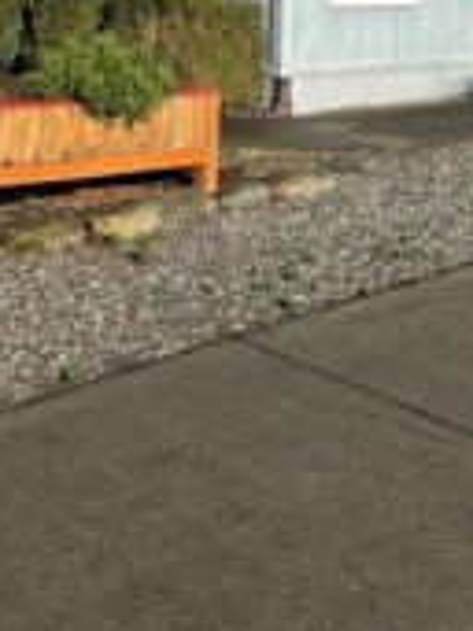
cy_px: -345
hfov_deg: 18.2
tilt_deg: +8.0
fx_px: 1478
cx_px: 192
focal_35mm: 81
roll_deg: -2.7
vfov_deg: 20.3
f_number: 1.6
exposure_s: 1/3413
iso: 50
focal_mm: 5.96
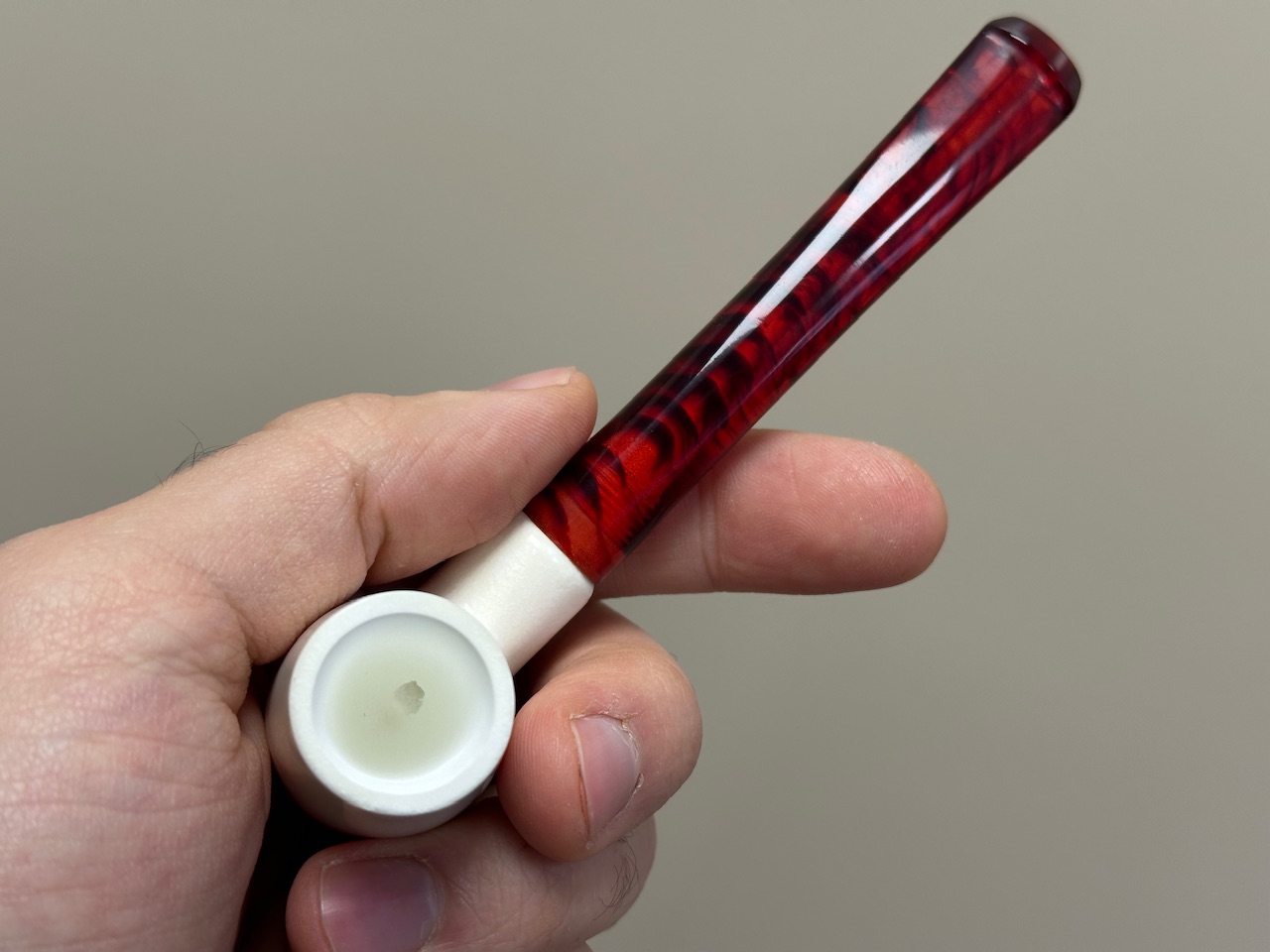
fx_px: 1761
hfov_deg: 39.7
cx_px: 635
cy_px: 476
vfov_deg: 30.3
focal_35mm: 48
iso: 80
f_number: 1.78
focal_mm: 6.86
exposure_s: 1/121
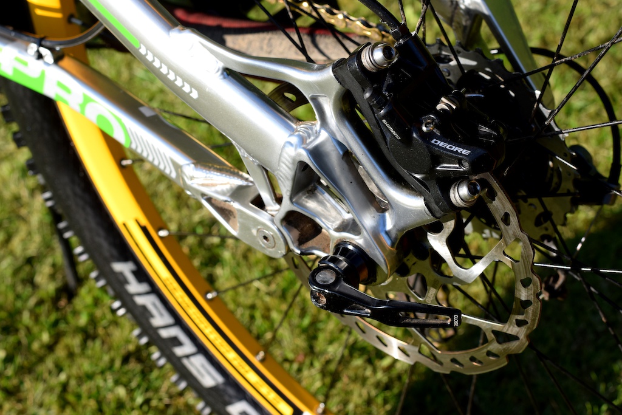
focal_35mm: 75
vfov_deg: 18.2
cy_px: 208
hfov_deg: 27.0
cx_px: 311
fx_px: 1296
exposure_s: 1/250
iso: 250
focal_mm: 50
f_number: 8
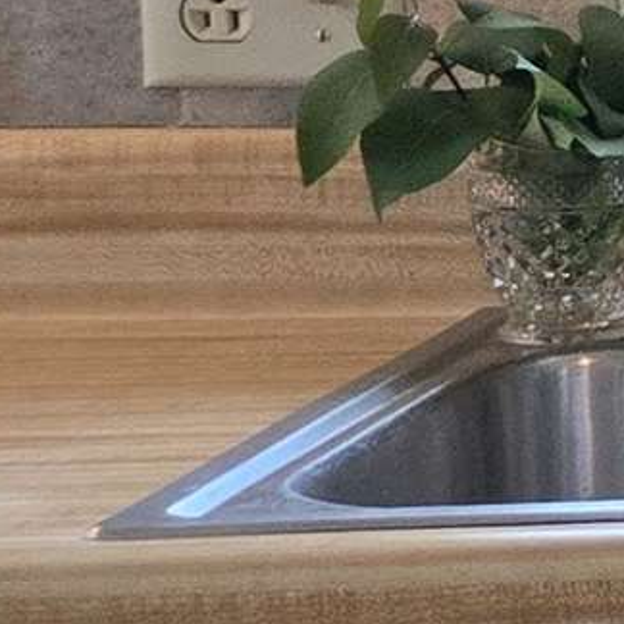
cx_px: 2845
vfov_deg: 9.0
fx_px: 3936
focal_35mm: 193
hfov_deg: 6.4
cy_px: 135
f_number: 1.8
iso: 200
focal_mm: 5.4
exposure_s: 1/120
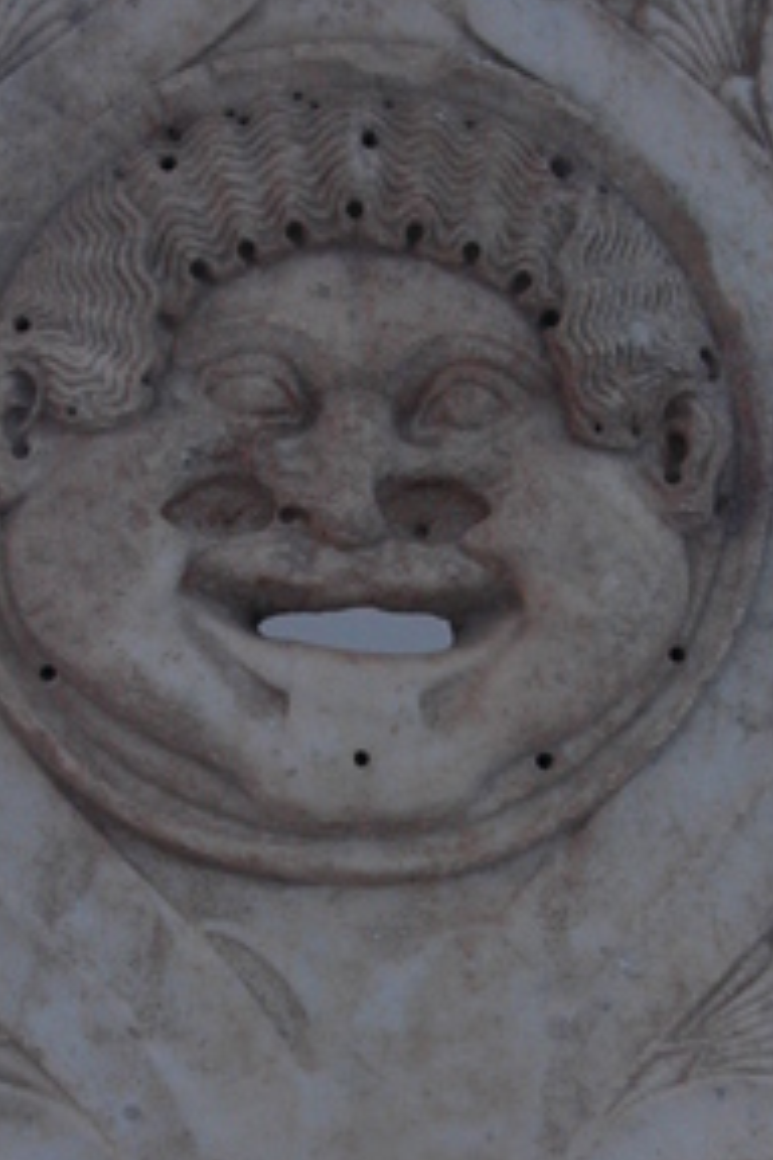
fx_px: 3543
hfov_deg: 12.5
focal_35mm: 110
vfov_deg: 18.6
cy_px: 727
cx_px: 382
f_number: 4.2
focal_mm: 32
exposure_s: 1/40
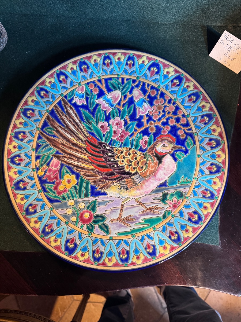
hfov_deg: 56.8
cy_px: 161
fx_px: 223
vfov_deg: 71.6
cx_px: 120
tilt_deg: -79.6
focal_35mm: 24
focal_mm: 6.76
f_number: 1.78
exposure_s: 1/50
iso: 640
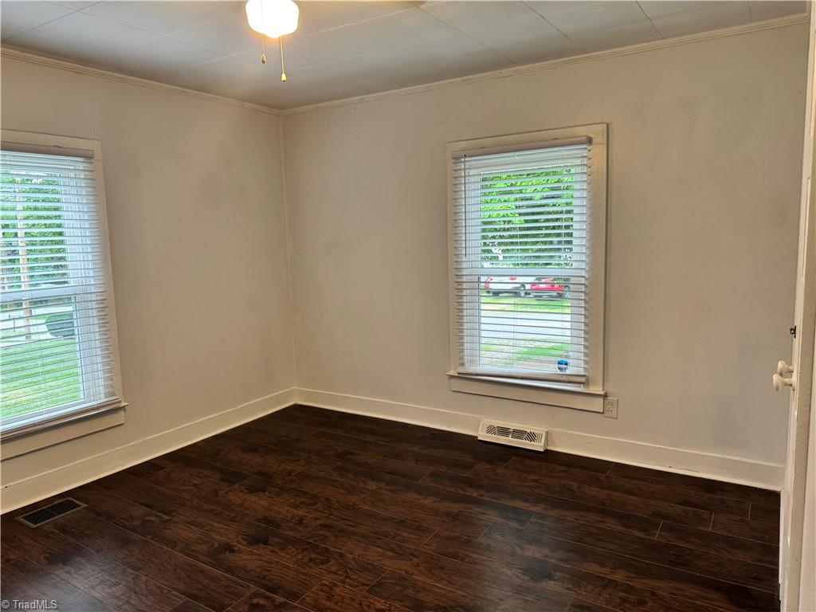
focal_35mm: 24
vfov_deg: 56.8
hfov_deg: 71.6
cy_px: 306
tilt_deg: -7.5
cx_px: 408
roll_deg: +2.7
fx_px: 566
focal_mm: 6.76
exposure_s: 1/60
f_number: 1.78
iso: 200
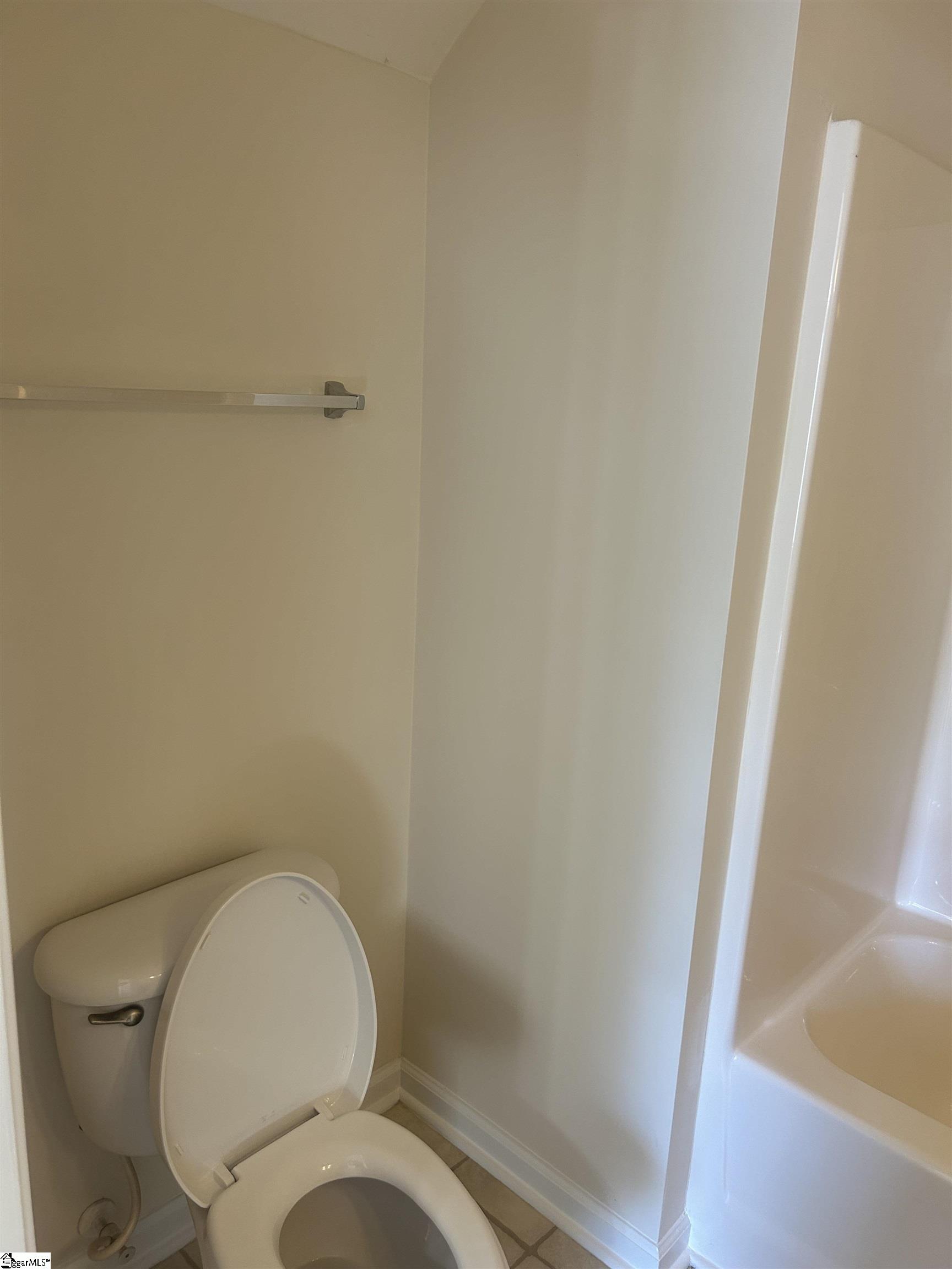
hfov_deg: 53.1
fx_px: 953
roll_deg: -1.9
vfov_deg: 67.3
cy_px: 634
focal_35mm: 26
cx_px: 476
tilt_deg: -14.4
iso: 100
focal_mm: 5.7
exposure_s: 1/120
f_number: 1.5
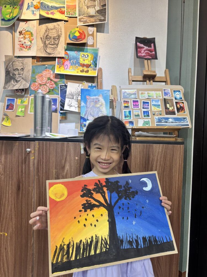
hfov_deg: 53.1
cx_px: 104
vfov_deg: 67.3
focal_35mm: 26
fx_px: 207
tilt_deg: -2.6
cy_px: 138
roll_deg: -0.9
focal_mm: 5.96
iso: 80
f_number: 1.6
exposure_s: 1/100
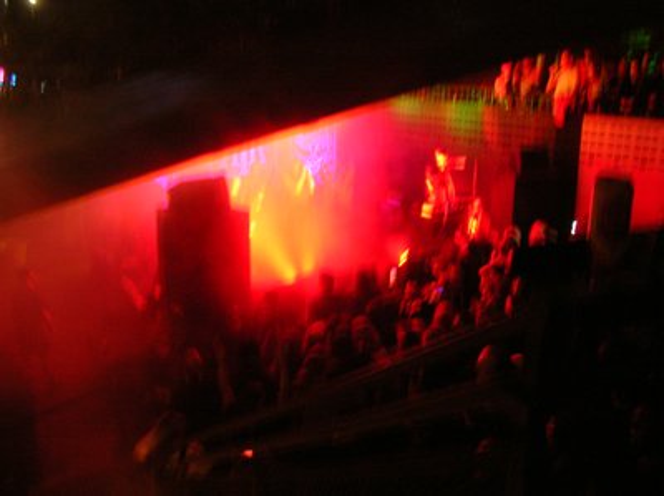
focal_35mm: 35
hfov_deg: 52.7
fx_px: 671
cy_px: 248
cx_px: 332
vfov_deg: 40.6
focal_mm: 5.8
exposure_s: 1/3.2
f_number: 2.8
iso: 200
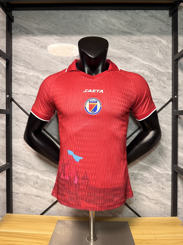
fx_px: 169
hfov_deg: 56.8
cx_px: 92
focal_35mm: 24
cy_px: 122
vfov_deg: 71.6
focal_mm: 6.76
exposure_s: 1/50
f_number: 1.78
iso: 200
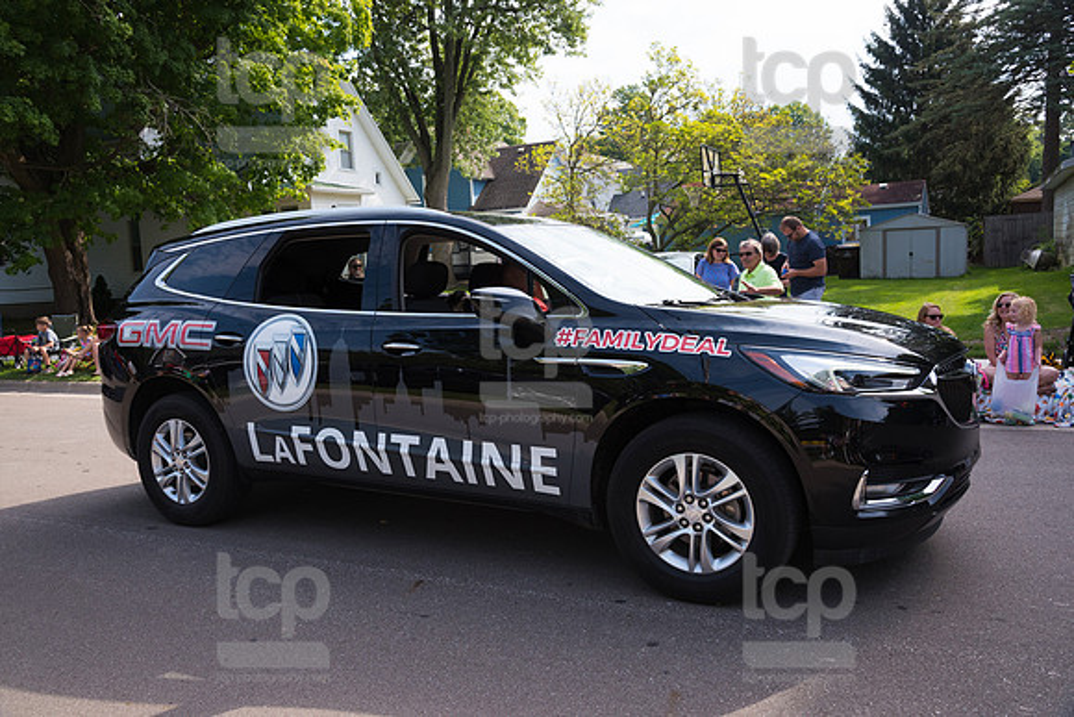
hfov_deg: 61.9
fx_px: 895
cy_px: 358
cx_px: 537
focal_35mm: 30
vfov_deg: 43.6
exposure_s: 1/500
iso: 320
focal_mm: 30
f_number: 6.3
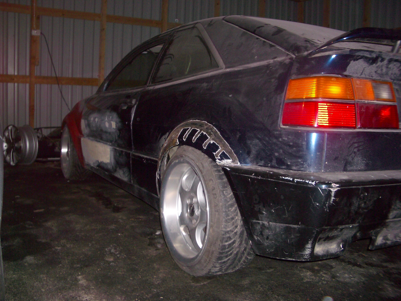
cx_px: 200
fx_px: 405
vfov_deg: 40.7
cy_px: 150
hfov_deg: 52.6
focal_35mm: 35
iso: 100
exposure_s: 1/60
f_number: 2.6
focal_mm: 5.8
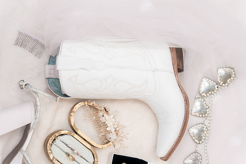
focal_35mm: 80
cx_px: 123
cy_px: 82
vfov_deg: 17.1
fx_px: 547
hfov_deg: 25.4
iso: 640
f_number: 3.2
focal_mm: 80
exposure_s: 1/200
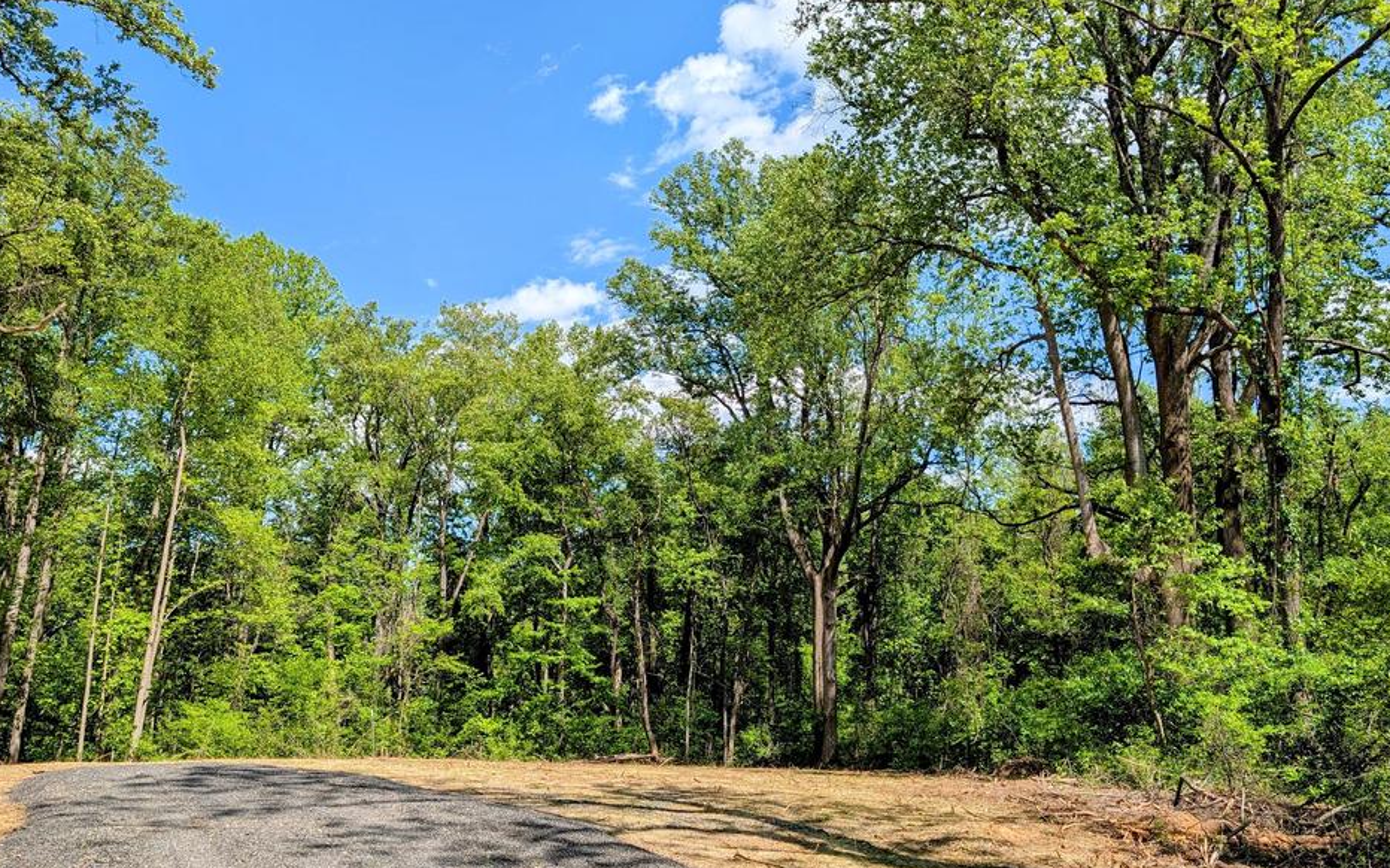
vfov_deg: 44.5
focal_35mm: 28
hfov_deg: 66.4
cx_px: 750
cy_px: 424
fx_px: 1060
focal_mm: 6.9
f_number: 1.68
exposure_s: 1/1011
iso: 22
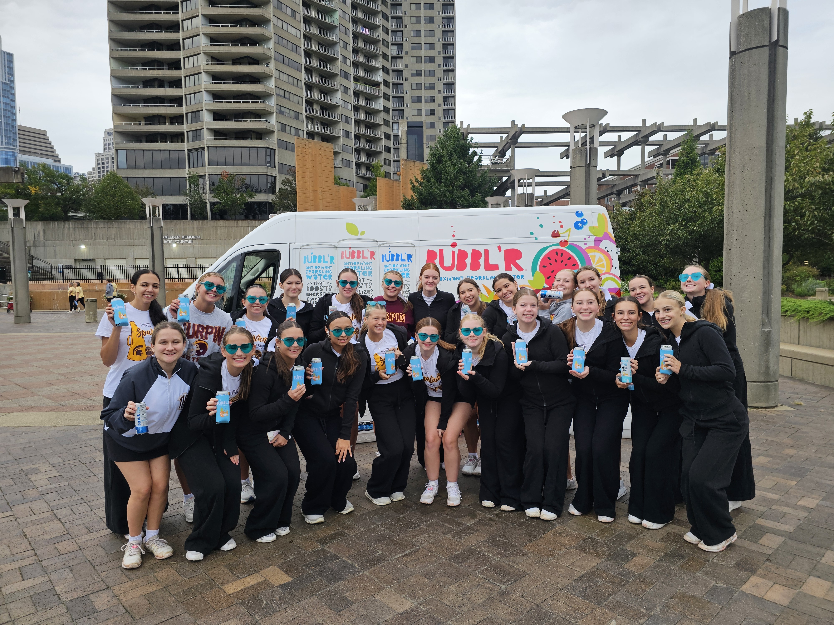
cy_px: 312
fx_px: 554
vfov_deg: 58.9
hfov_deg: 73.9
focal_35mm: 23
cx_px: 417
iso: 50
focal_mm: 6.3
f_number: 1.7
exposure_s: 1/207
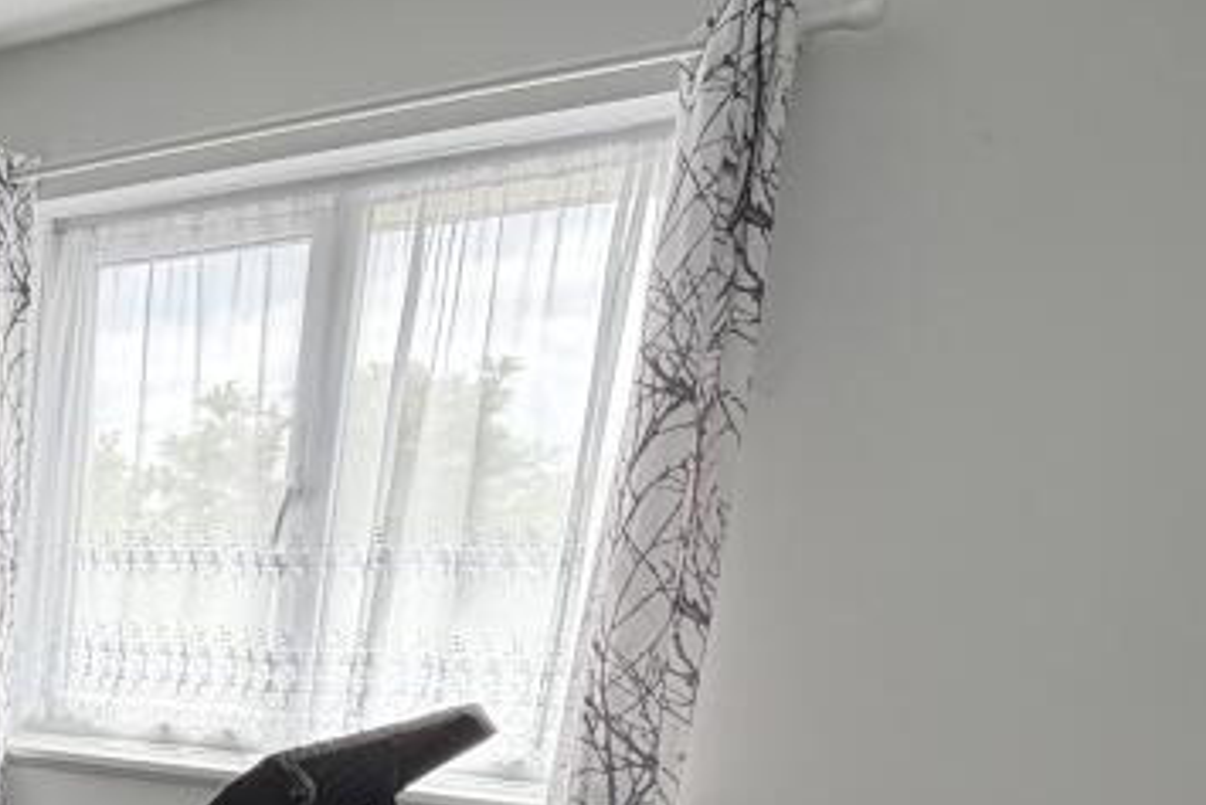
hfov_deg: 33.6
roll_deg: +0.2
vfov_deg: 28.8
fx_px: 1407
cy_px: 897
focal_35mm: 42
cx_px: -367
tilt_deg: -15.1
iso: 100
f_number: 2.2
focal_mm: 2.22
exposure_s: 1/121
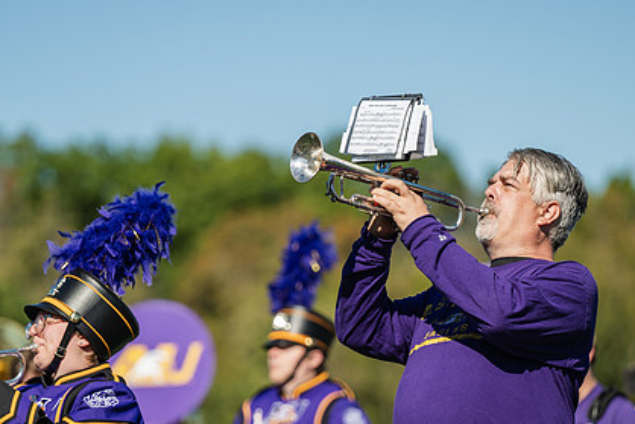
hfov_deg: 8.5
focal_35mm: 243
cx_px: 311
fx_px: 4287
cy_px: 248
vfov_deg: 5.7
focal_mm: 175
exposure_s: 1/1250
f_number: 3.2
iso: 80
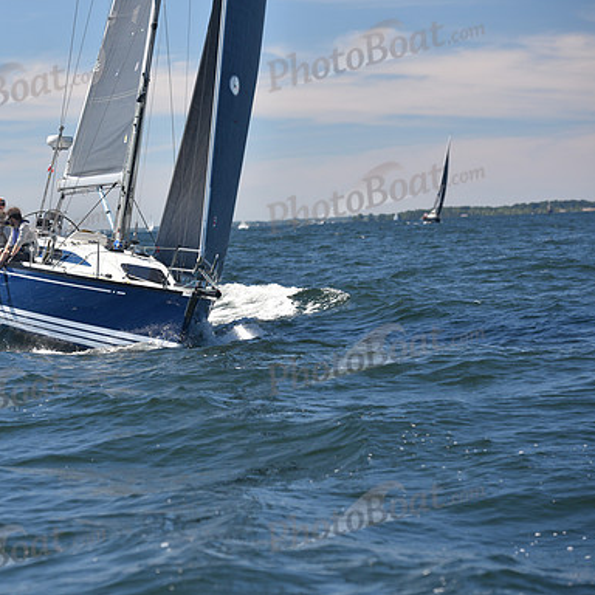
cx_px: 187
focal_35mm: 149
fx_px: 2898
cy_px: 297
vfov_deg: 11.7
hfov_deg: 11.7
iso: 200
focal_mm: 116
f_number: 4
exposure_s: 1/800
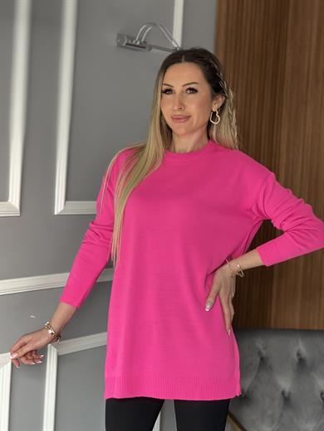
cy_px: 216
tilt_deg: -2.2
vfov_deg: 25.3
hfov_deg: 19.1
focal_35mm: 77
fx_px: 961
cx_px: 162
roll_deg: -3.5
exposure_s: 1/106
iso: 250
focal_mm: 9
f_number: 2.8
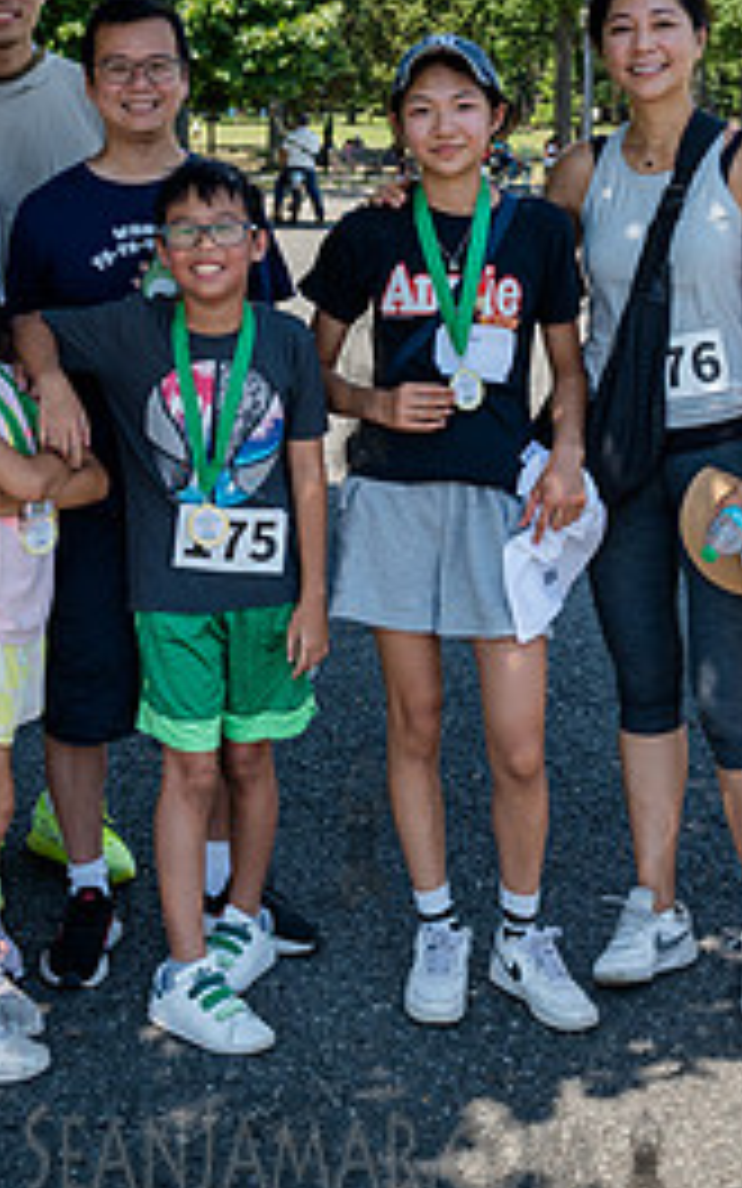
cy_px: 297
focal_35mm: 70
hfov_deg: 18.6
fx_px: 2265
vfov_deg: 28.9
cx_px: 415
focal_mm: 26
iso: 200
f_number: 4
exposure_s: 1/800
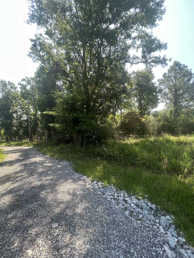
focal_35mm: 13
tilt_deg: +0.1
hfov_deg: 89.9
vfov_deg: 106.2
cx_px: 97
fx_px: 97
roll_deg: +2.1
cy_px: 129
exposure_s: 1/188
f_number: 1.8
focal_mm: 1.57
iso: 32
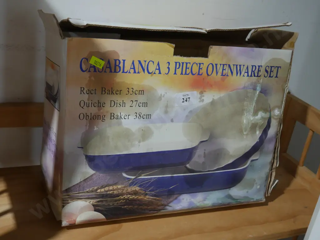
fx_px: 425
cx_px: 160
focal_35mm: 46
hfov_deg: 41.2
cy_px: 120
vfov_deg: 31.5
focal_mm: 23
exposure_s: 1/60
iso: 640
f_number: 5.1
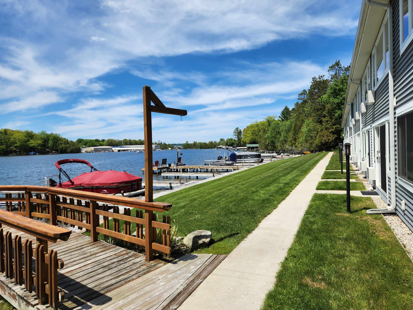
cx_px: 215
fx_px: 286
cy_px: 155
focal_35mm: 24
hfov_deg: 71.6
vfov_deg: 56.8
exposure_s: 1/2289
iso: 20
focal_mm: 5.4
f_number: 1.8
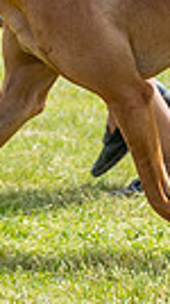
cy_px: -195
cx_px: 7
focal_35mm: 703
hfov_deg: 1.7
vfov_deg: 3.1
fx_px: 5655
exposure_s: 1/1000
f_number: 3.5
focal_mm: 106
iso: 100
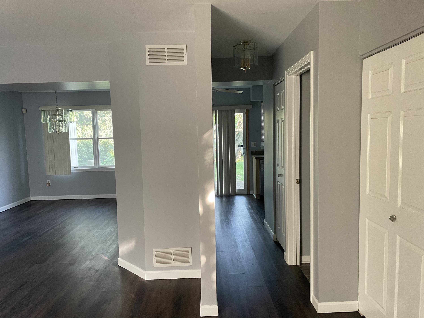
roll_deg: +1.7
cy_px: 159
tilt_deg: -5.6
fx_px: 318
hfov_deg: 67.3
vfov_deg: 53.1
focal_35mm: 26
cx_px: 212
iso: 125
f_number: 1.6
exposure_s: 1/77
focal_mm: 4.2
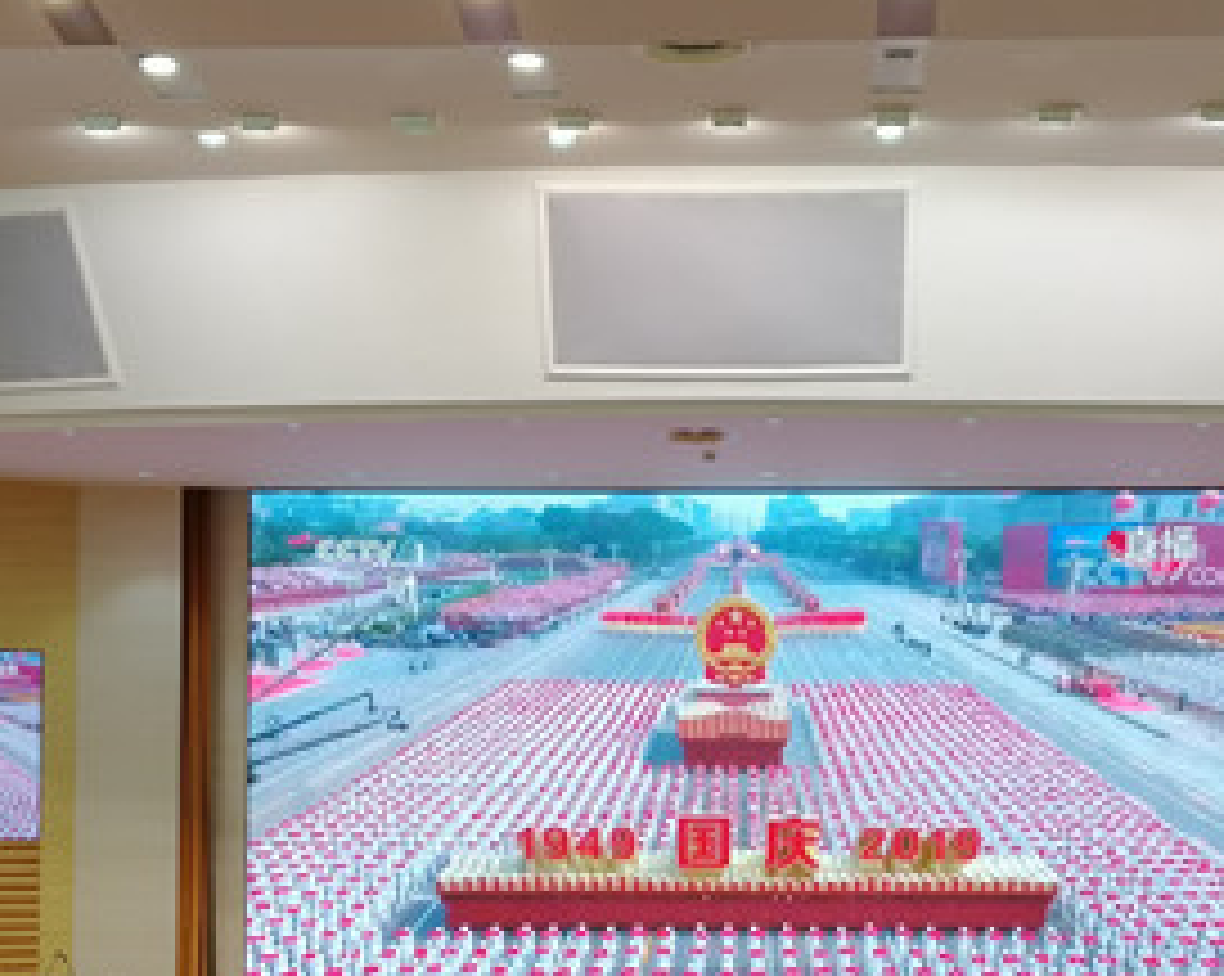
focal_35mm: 69
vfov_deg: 21.8
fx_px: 2497
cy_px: 787
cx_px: 662
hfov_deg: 27.5
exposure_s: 1/50
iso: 100
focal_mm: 3.81
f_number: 2.2
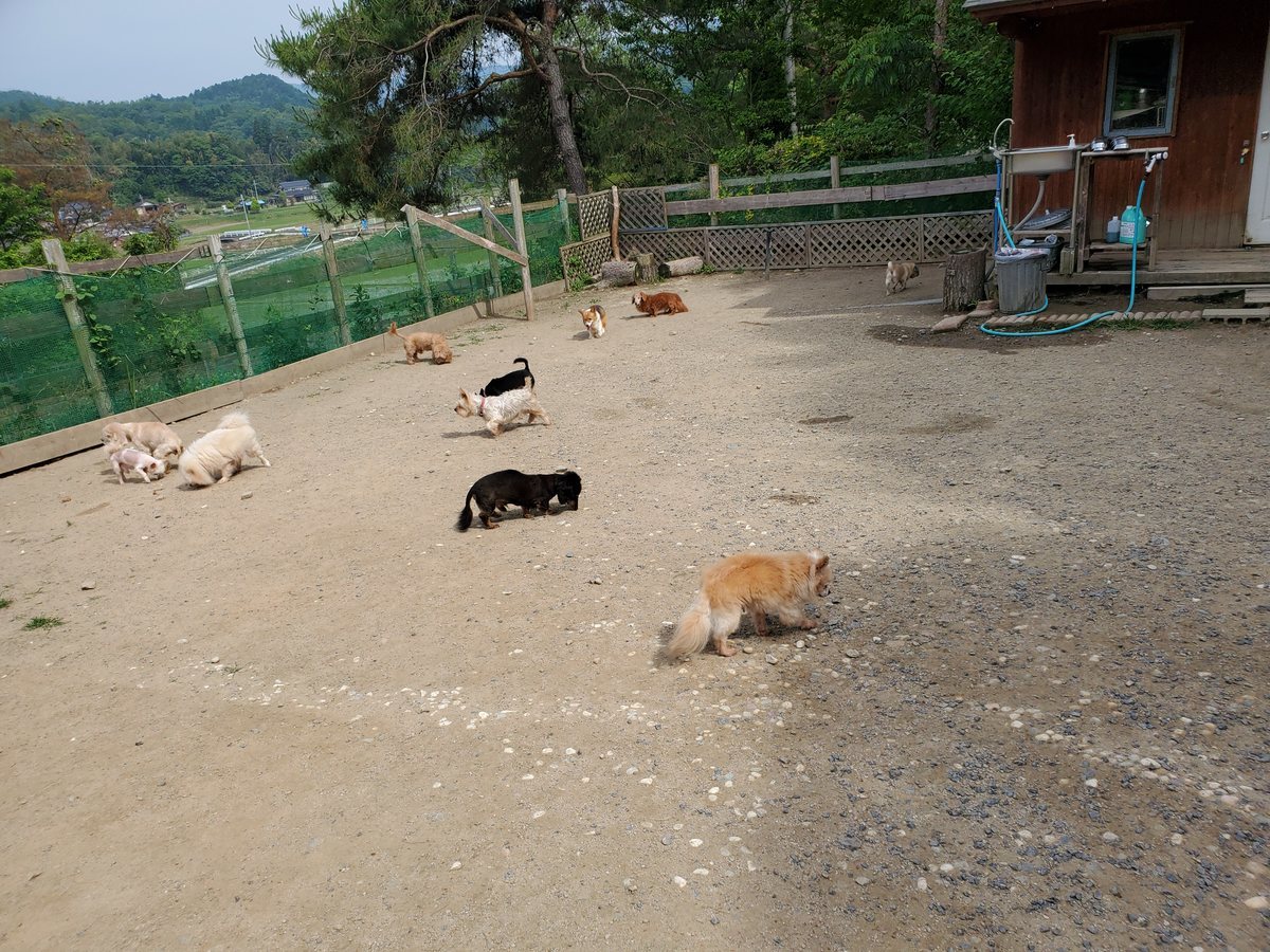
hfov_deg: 67.3
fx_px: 954
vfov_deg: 53.1
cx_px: 635
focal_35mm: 26
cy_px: 476
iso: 50
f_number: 2.4
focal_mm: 4.3
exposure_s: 1/1076
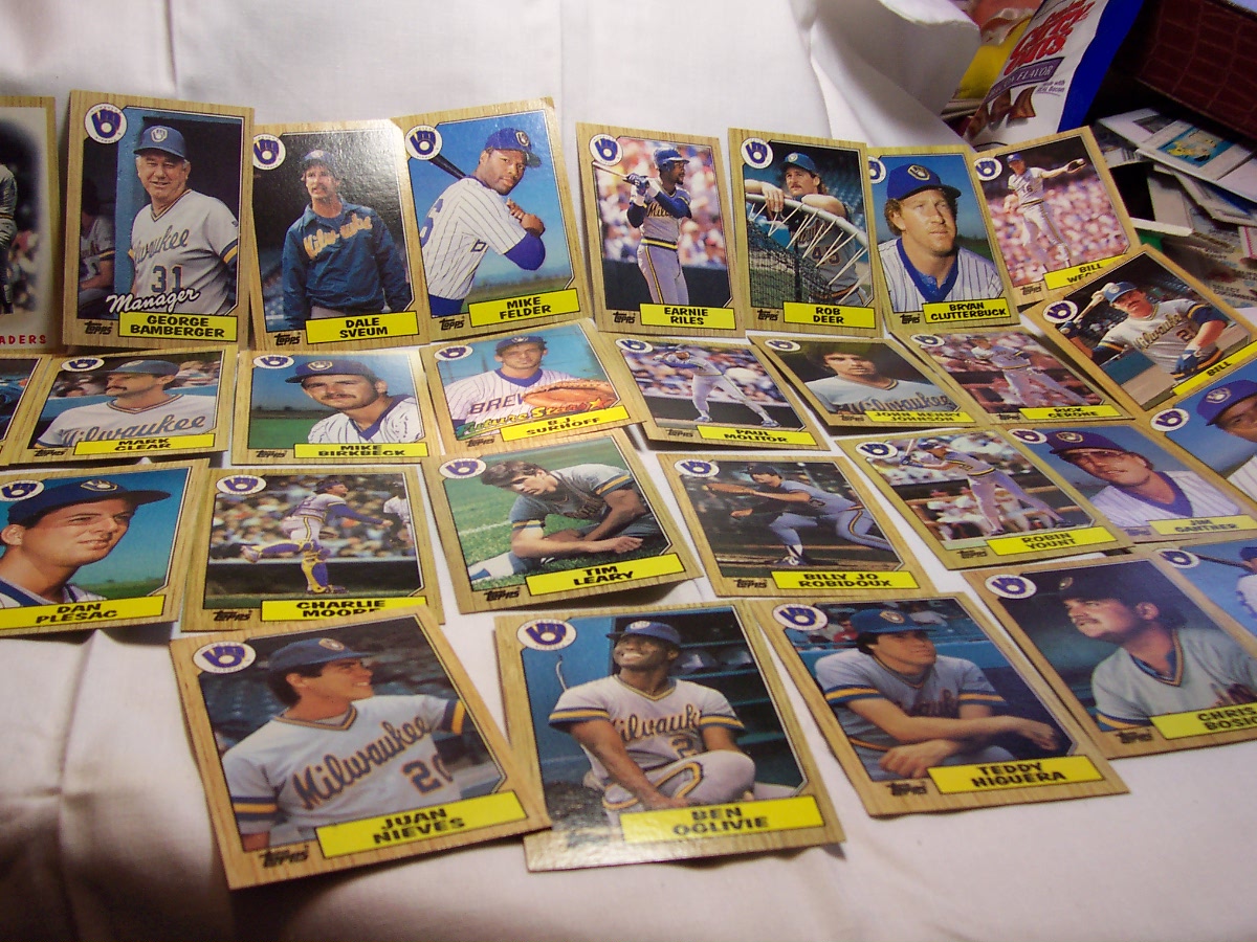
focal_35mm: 37
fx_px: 1344
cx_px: 628
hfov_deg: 50.1
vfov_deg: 38.7
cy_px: 471
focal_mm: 5.6
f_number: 2.8
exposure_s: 1/30
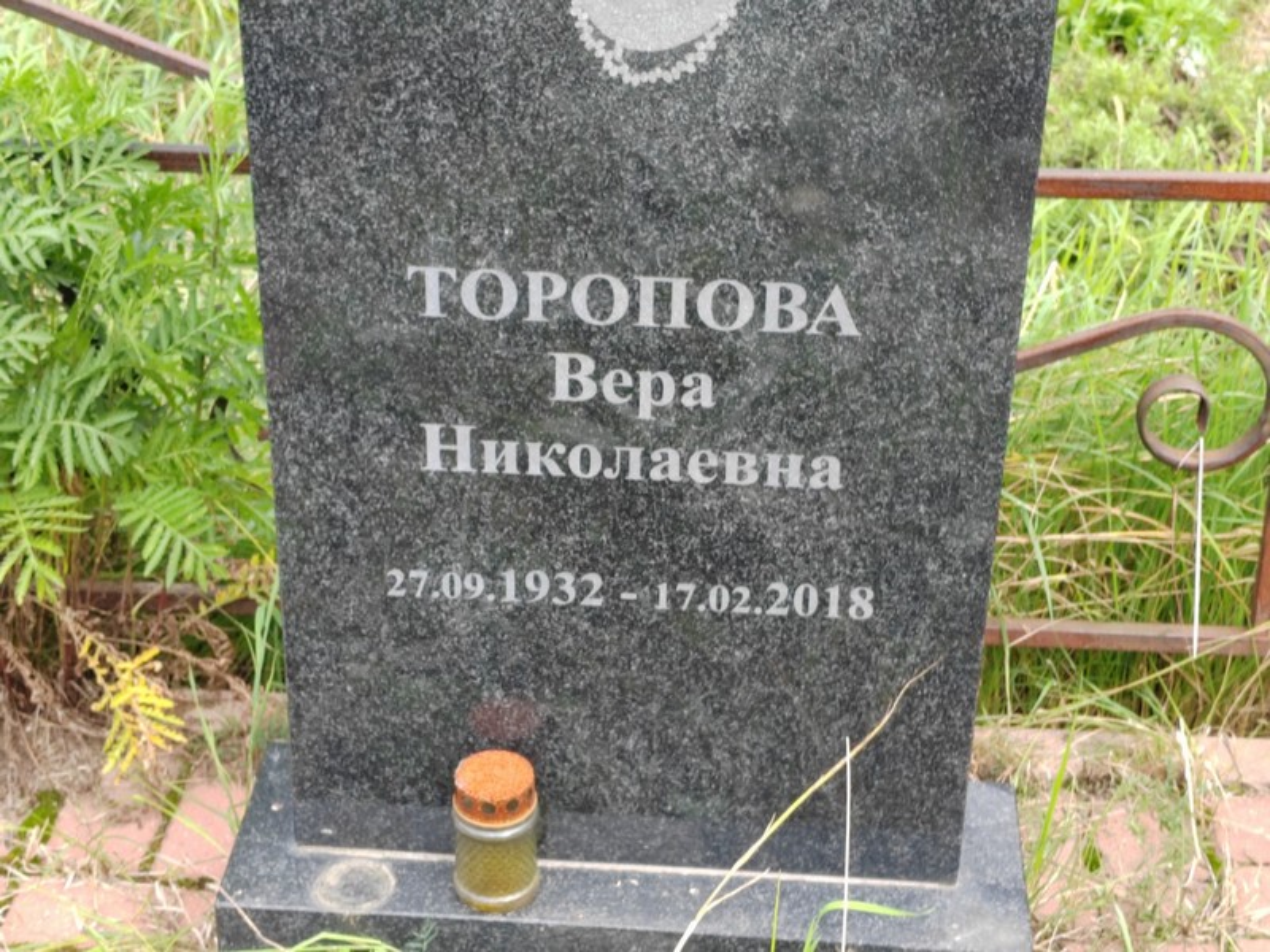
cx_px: 635
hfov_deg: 29.8
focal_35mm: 65
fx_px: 2385
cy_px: 476
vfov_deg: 22.6
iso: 100
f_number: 1.9
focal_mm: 5.52
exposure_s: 1/140
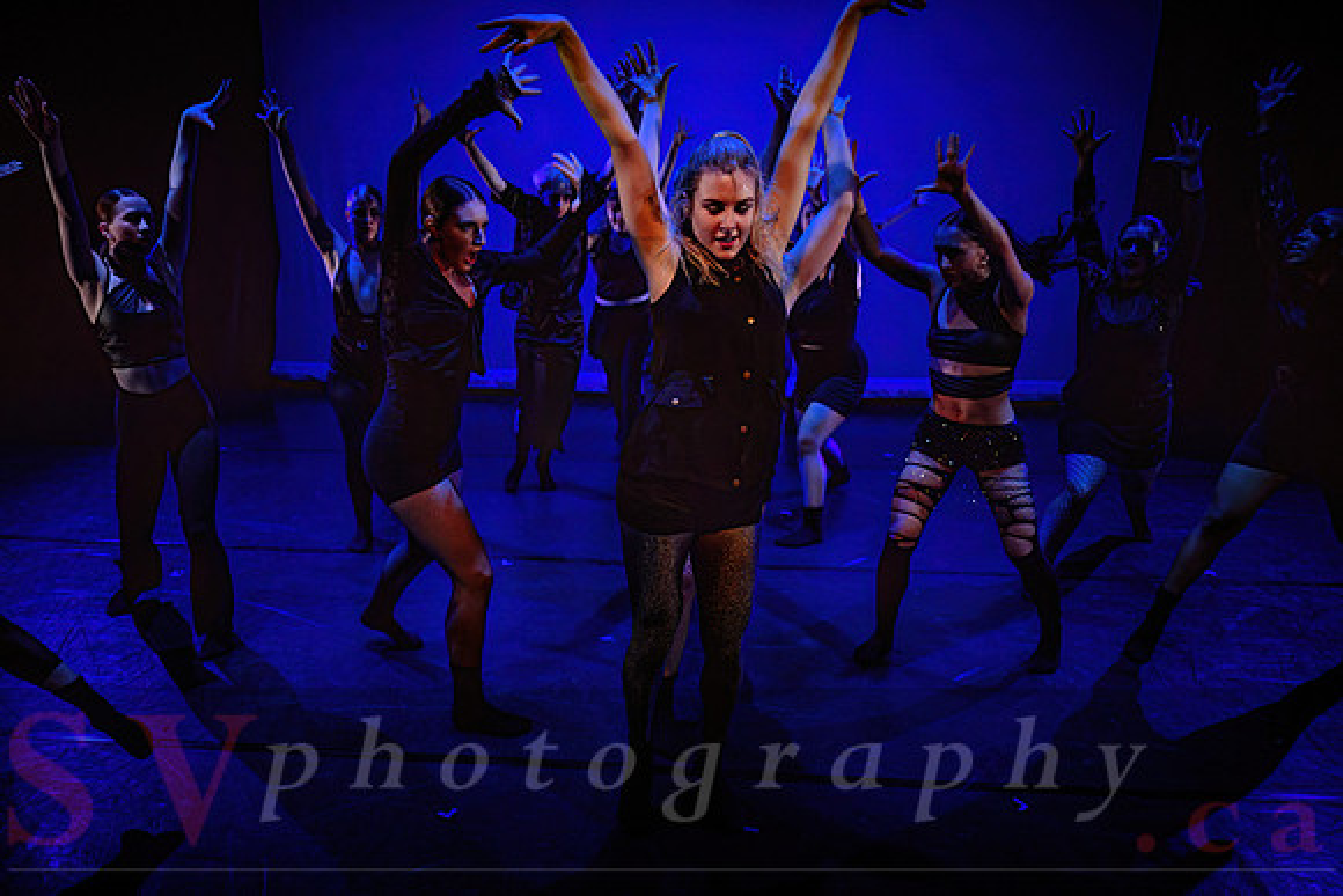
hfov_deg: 67.3
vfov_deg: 48.0
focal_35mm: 27
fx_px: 1004
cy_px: 502
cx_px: 590
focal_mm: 24
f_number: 2.8
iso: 3200
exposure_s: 1/300
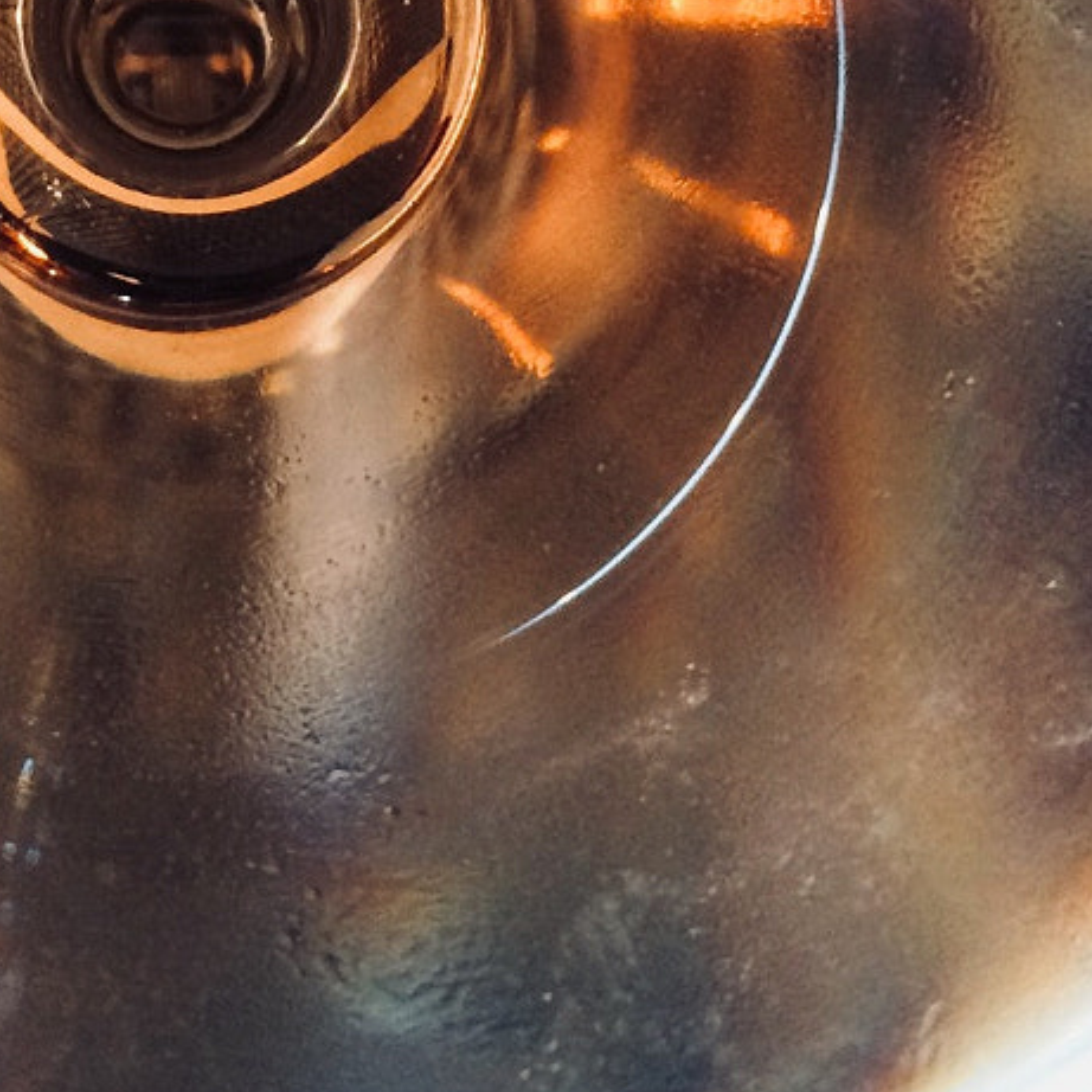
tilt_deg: -86.0
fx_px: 3176
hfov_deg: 19.2
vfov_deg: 18.9
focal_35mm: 89
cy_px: -36
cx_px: 116
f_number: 2.2
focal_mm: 4.15
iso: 250
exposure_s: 1/33
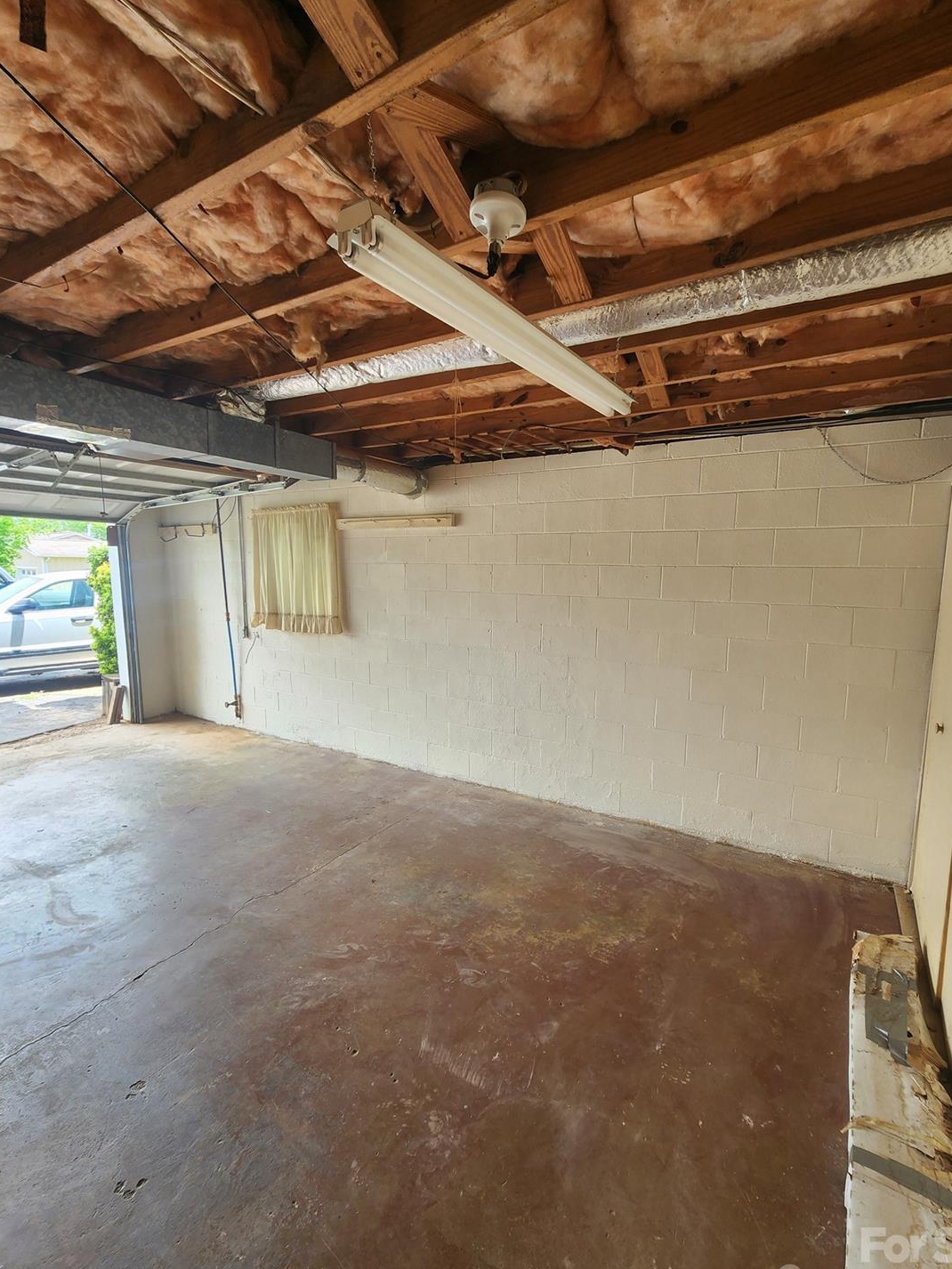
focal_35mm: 14
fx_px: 513
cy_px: 643
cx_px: 508
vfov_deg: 102.0
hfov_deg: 85.6
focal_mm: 2.2
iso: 50
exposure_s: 1/60
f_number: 2.2
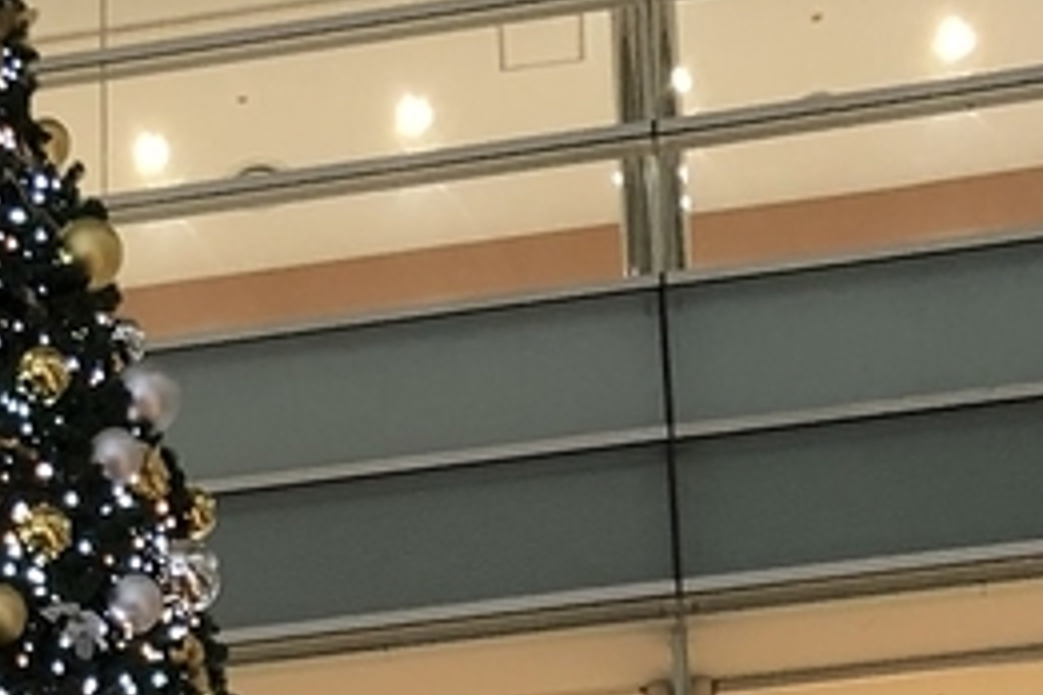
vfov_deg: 9.1
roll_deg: -2.0
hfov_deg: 14.6
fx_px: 3882
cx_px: -316
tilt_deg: +17.2
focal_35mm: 134
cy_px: 1738
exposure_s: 1/20
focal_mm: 3.99
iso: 40
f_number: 1.8
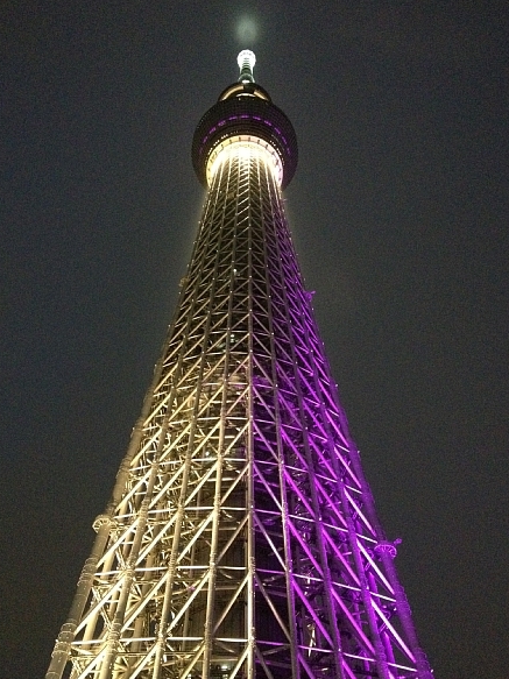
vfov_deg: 51.4
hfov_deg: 39.6
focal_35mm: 36
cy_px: 331
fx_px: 706
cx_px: 252
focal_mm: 4.28
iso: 800
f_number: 2.4
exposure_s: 1/15
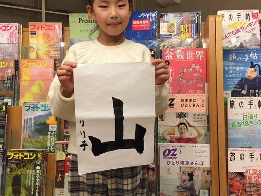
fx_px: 309
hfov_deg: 45.8
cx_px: 130
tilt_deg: -0.9
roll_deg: +0.9
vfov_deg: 35.1
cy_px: 91
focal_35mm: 41
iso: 200
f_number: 2.2
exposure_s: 1/30
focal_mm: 4.15
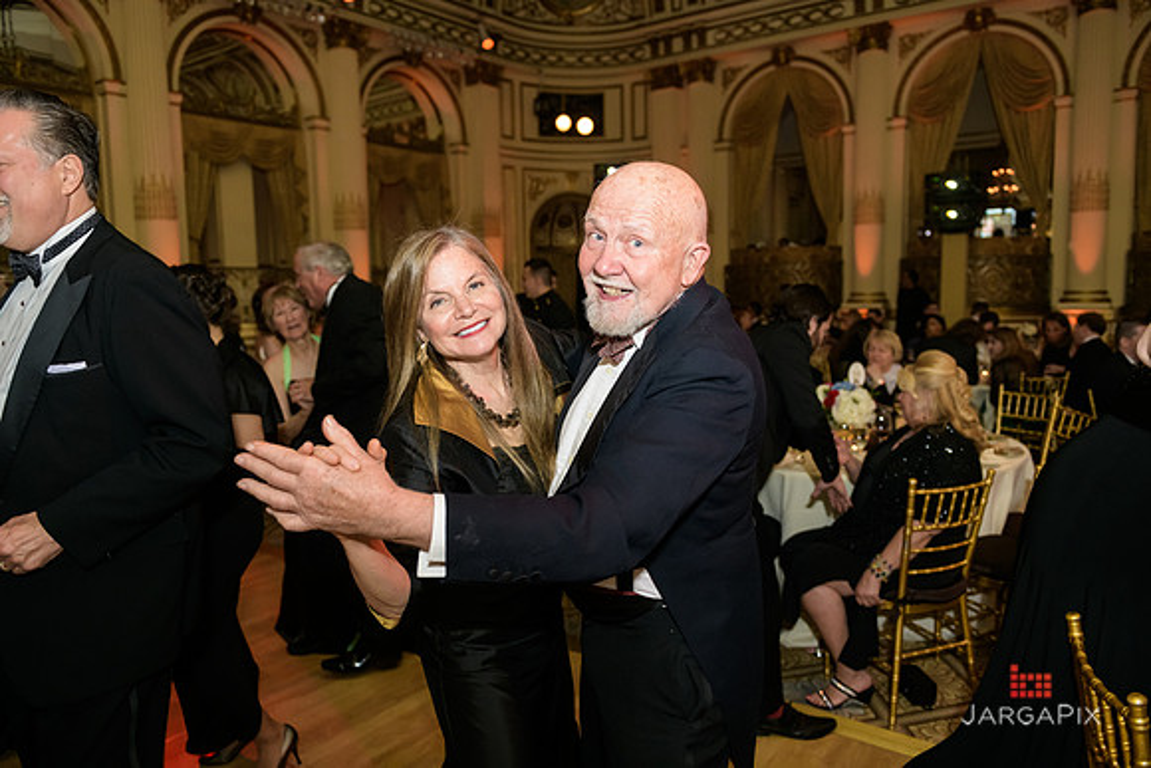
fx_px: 831
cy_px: 384
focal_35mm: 26
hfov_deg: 69.4
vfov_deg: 49.6
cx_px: 576
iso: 1600
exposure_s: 1/100
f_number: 3.2
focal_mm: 26
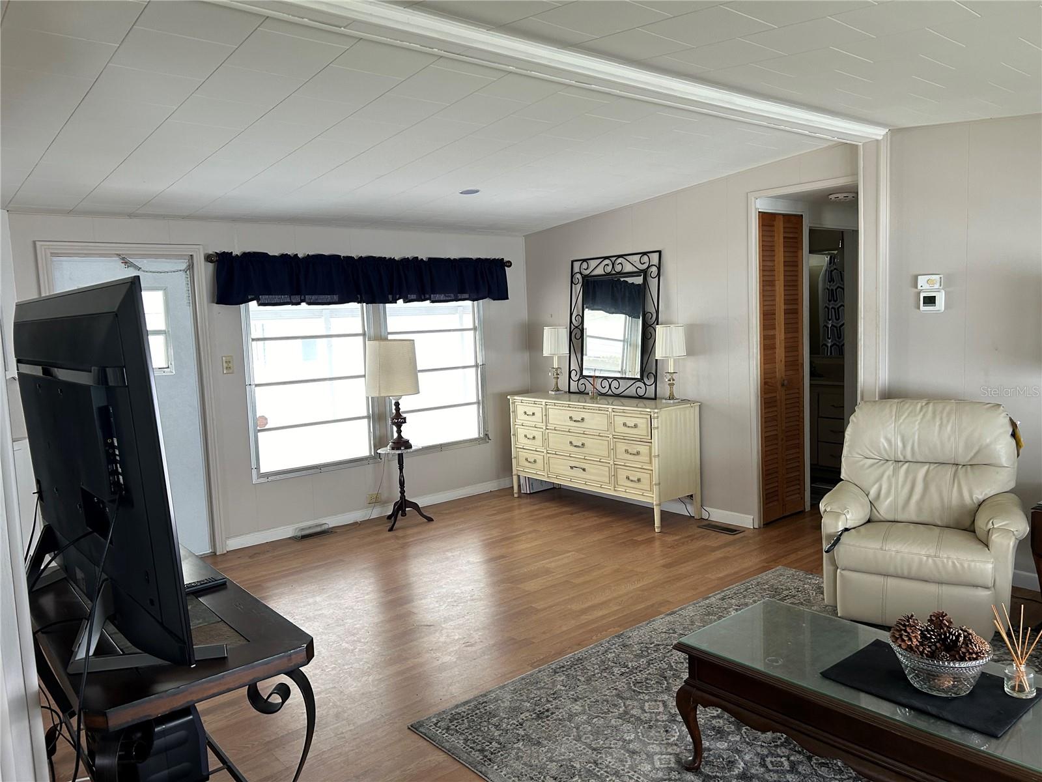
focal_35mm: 26
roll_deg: +3.2
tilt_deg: -5.3
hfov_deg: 67.3
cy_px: 391
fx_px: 783
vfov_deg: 53.1
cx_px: 521
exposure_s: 1/121
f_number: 1.5
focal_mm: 5.7
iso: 125
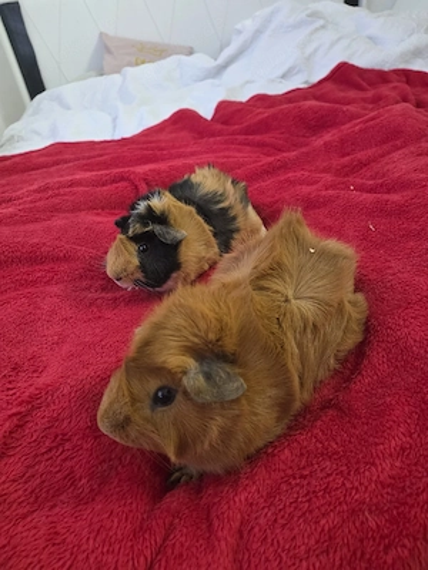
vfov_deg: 73.9
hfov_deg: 58.9
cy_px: 285
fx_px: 379
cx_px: 214
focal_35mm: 23
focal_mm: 6.25
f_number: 1.7
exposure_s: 1/101
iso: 1000
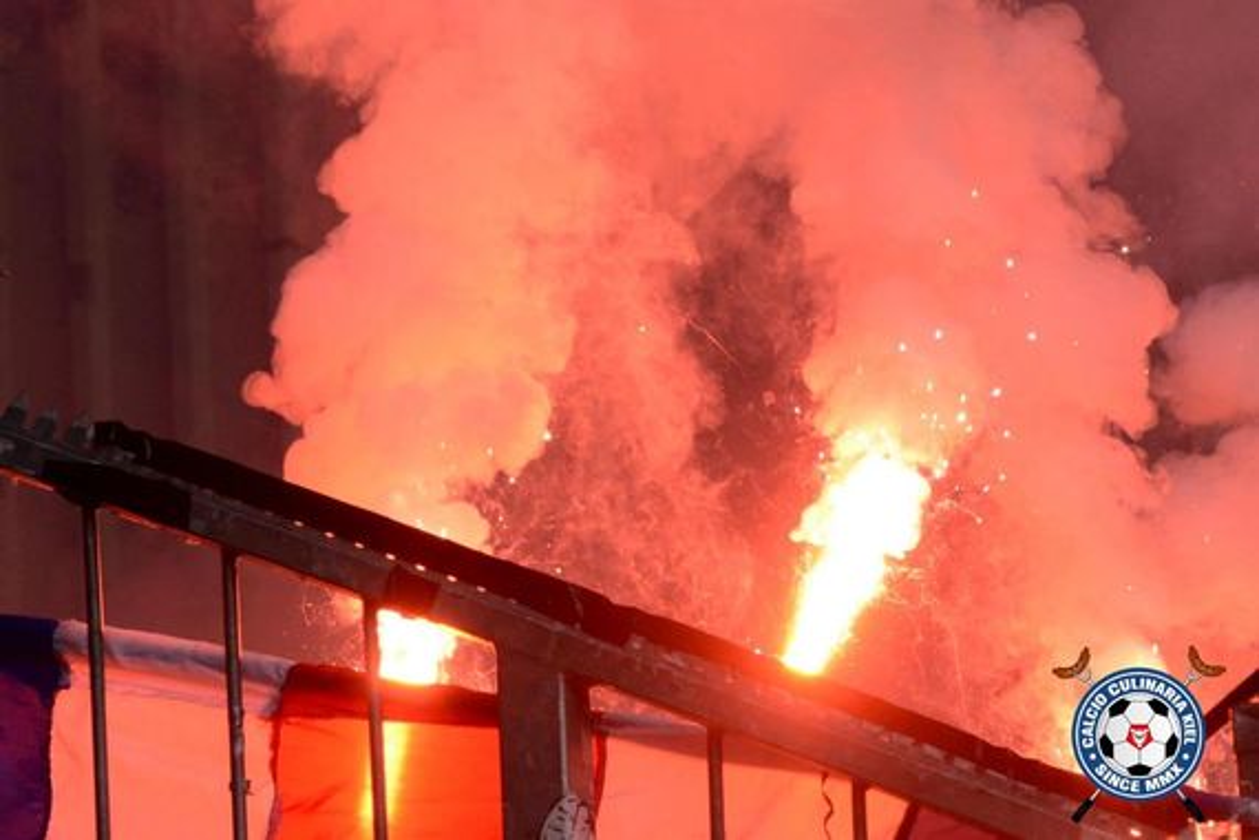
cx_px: 630
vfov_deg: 5.4
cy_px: 420
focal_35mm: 255
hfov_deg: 8.1
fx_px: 8917
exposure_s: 1/640
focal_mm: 170
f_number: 14
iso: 500
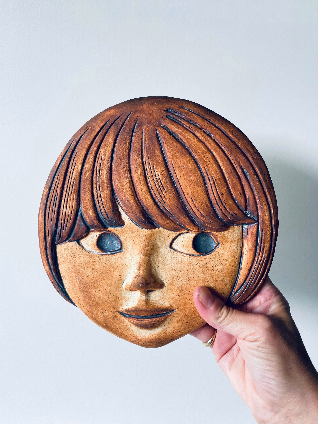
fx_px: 318
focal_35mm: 26
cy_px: 212
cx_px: 159
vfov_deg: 67.3
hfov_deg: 53.1
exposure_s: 1/121
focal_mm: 4.25
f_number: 1.8
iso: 50
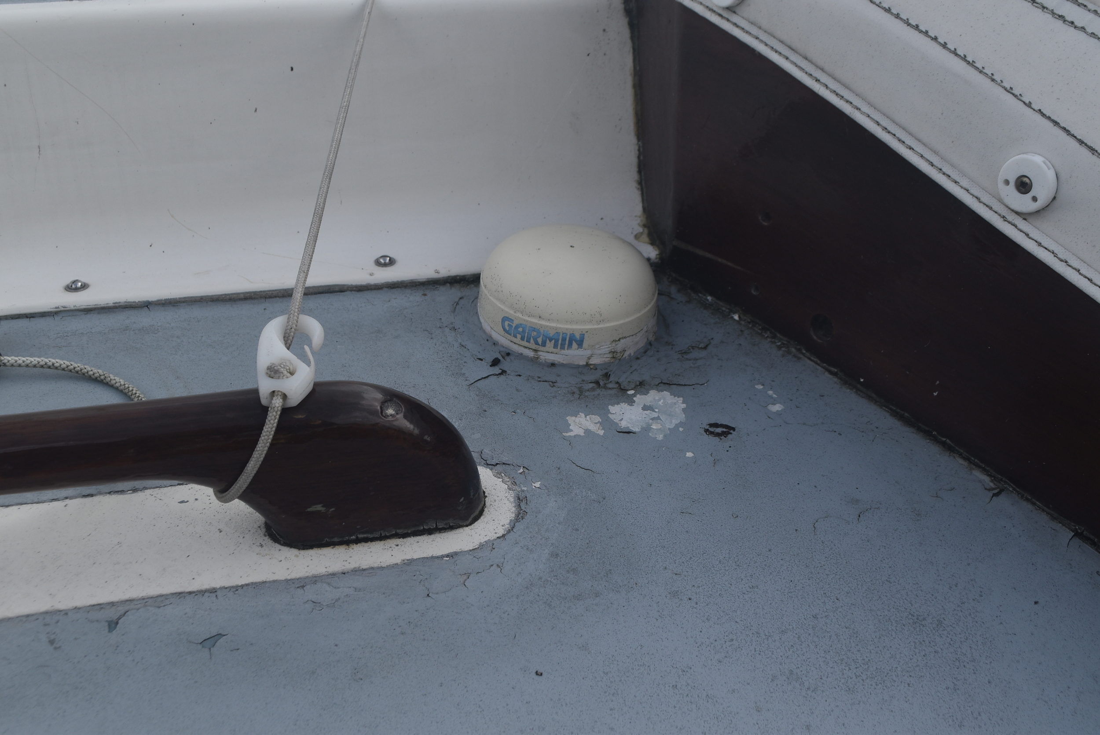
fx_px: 1193
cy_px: 368
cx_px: 550
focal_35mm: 39
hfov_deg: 49.5
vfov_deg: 34.3
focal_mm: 26
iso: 200
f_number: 8
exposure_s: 1/250
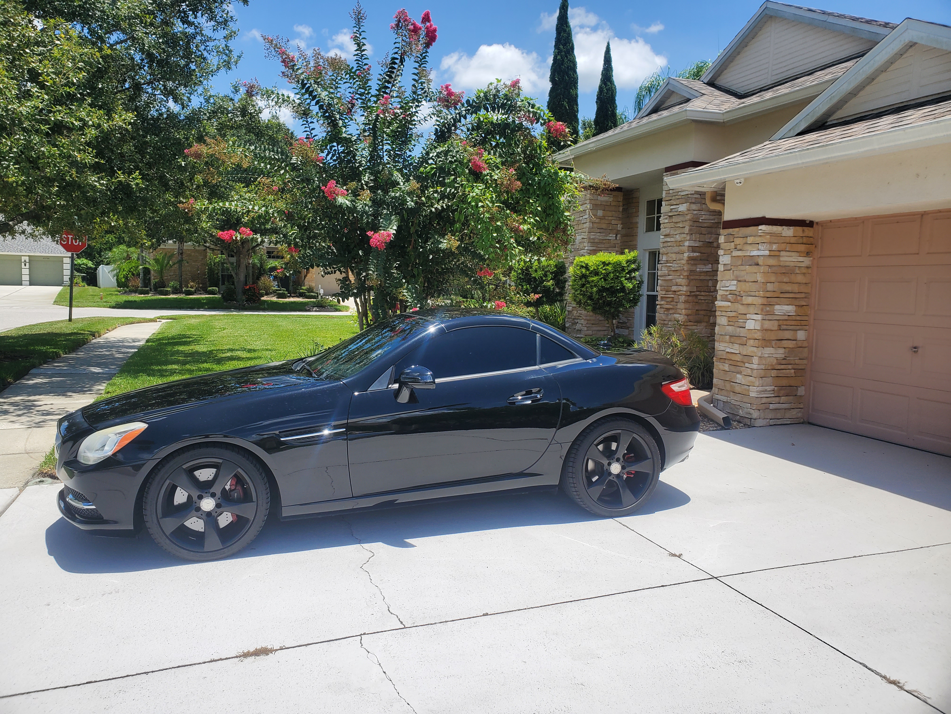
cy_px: 357
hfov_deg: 67.3
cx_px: 476
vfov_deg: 53.1
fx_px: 714
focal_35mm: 26
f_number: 2.4
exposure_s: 1/1804
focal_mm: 4.3
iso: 50
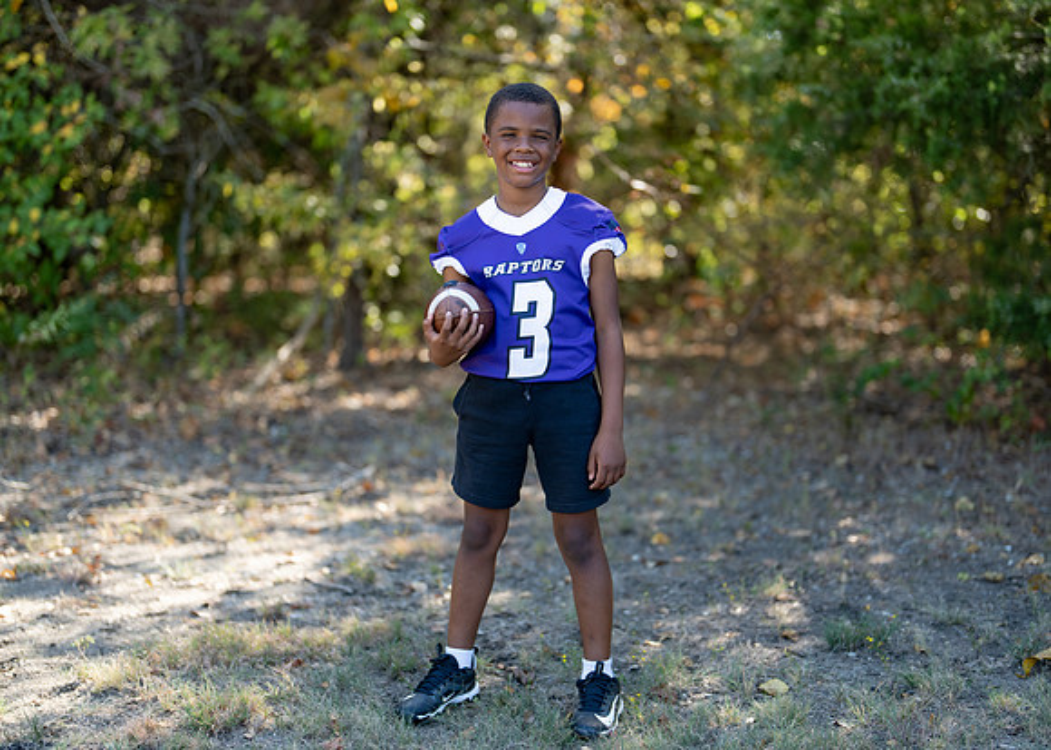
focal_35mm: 56
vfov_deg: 25.4
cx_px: 535
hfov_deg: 35.0
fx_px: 1664
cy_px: 385
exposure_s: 1/1600
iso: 100
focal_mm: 50
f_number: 1.2
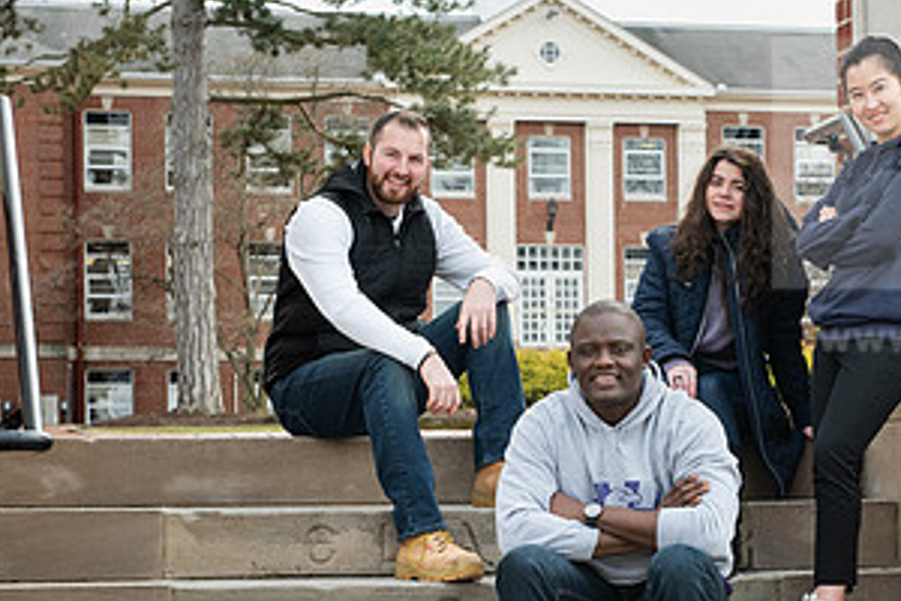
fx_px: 2803
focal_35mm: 112
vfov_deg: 12.2
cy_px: 401
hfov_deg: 18.1
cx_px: 682
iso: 400
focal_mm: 58
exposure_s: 1/250
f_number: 7.1
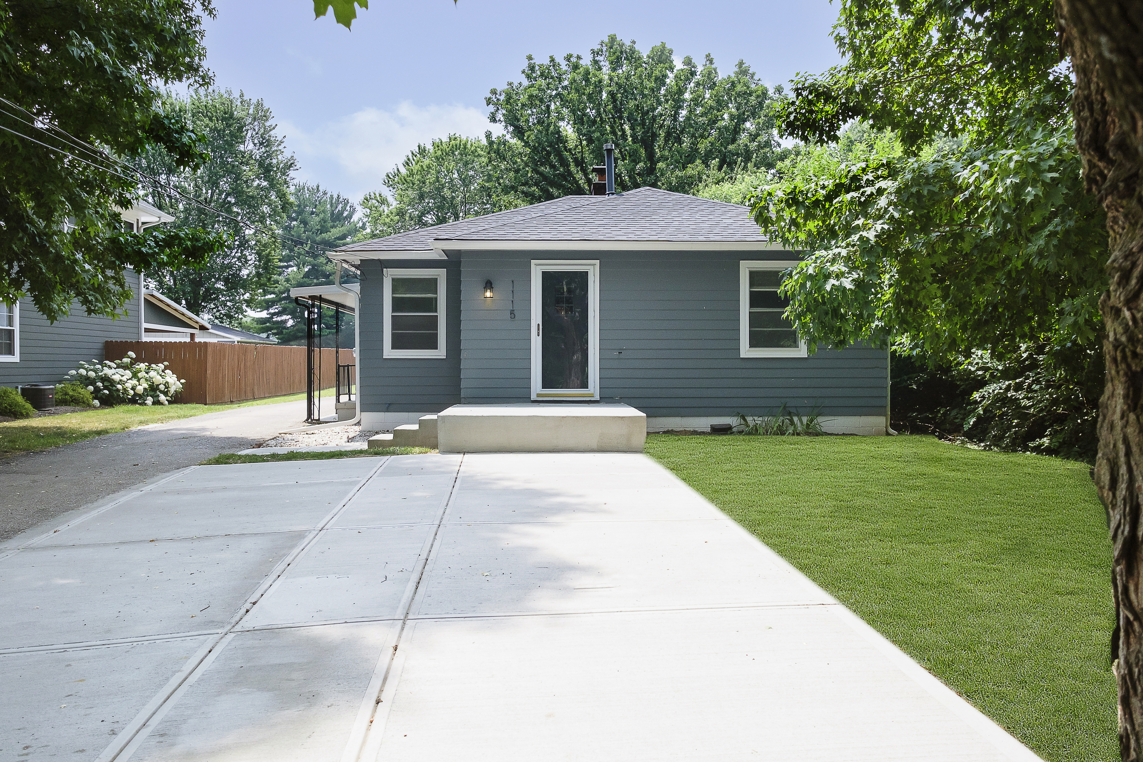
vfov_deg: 51.3
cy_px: 386
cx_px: 572
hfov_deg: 71.5
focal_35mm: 25
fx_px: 794
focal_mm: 15.9
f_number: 4
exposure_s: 1/3200
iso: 400
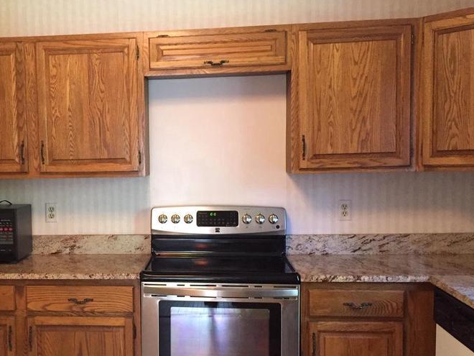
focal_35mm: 45
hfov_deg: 41.1
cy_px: 206
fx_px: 616
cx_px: 132
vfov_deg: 32.1
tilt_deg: -5.8
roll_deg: -0.6
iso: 250
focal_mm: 4.15
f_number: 2.2
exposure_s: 1/24
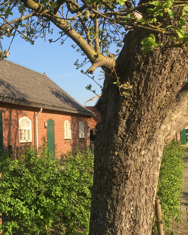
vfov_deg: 37.3
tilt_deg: +1.5
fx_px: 348
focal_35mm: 50
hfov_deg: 28.4
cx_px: 0
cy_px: 131
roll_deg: +1.9
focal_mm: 4.15
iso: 25
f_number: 2.2
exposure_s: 1/746
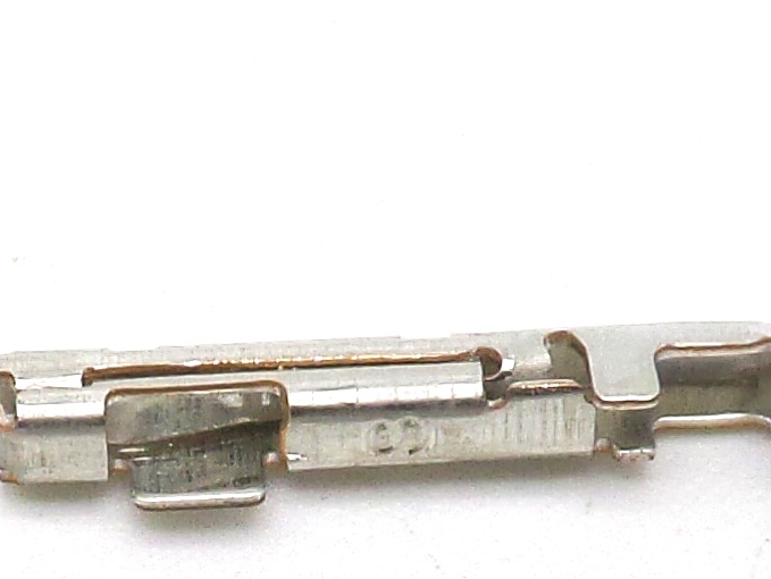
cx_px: 561
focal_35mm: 39
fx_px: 869
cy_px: 464
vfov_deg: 35.6
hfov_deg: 46.4
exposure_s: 1/500
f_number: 3.5
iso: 100
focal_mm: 4.1
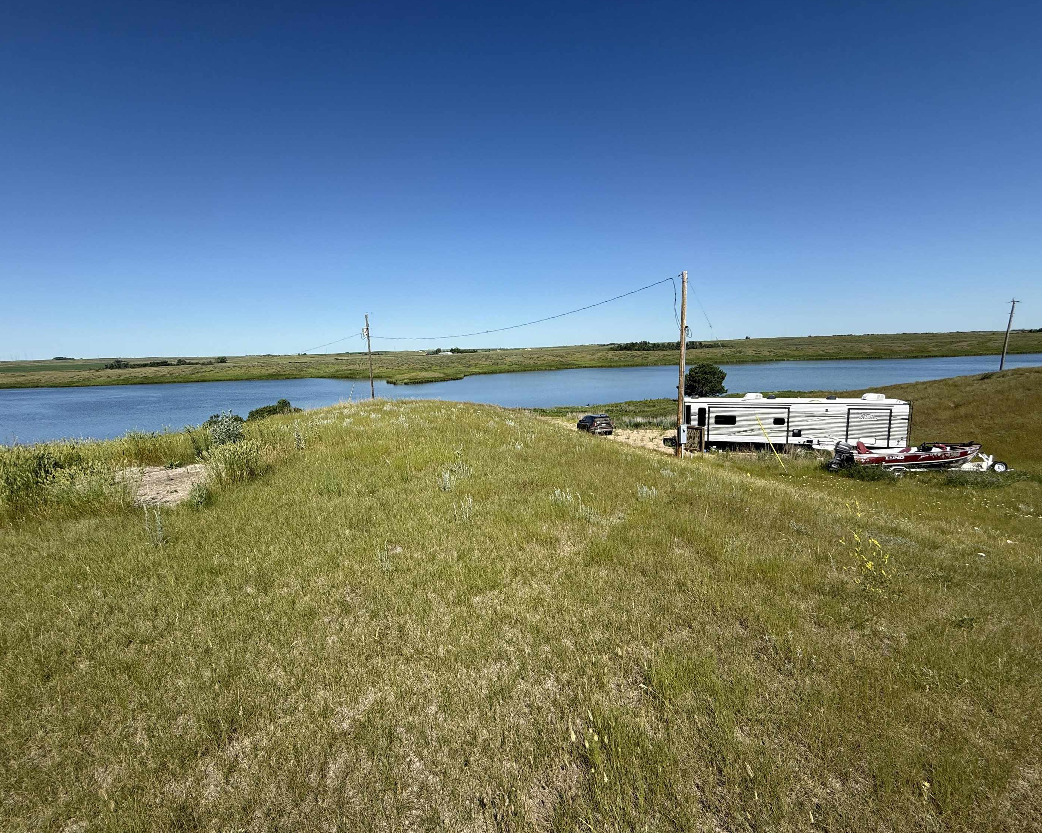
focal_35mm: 15
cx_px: 510
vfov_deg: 84.0
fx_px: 463
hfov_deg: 96.8
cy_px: 412
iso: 50
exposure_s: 1/2841
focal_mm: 2.22
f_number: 2.2
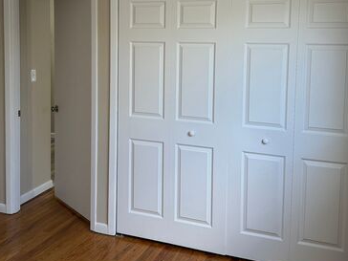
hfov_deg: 42.7
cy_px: 70
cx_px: 140
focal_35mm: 44
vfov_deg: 32.3
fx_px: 442
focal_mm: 6.76
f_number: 1.78
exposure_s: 1/120
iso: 160
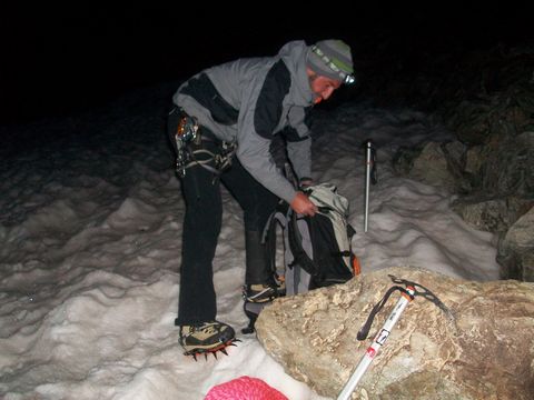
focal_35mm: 34
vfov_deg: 41.8
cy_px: 200
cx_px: 267
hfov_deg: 54.0
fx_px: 524
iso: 160
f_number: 2.8
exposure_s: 1/60
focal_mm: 5.7
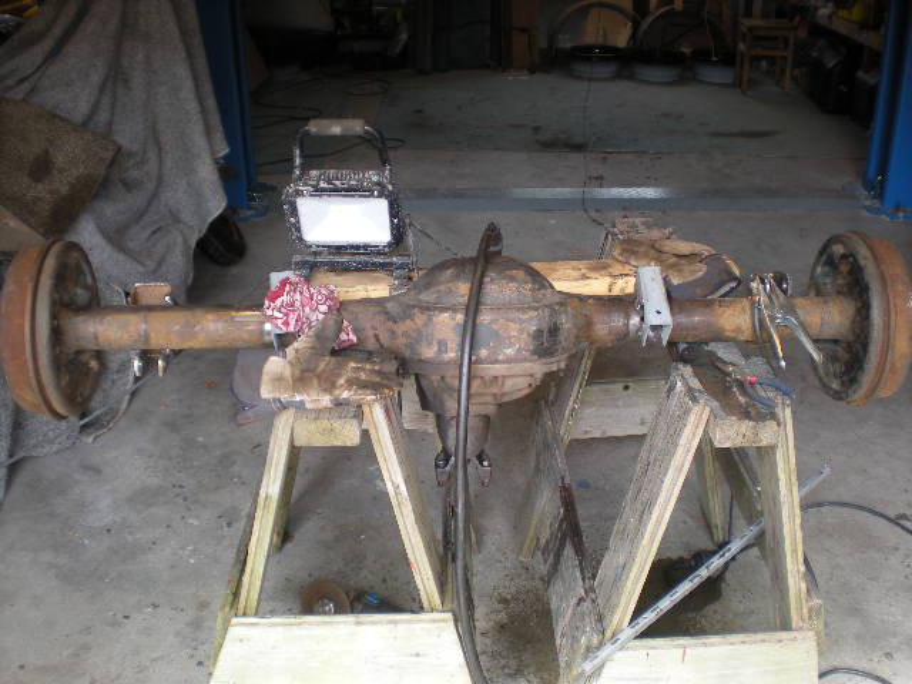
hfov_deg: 49.0
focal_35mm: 38
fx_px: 1001
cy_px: 342
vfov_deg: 37.7
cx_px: 456
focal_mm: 6.3
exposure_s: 1/76.1
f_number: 3.1
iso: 64
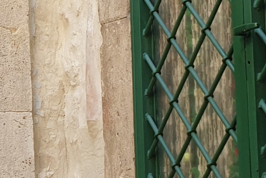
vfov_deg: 10.7
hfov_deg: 14.0
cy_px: 91
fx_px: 946
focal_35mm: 128
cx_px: -230
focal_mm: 4.3
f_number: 2.4
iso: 64
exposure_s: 1/120
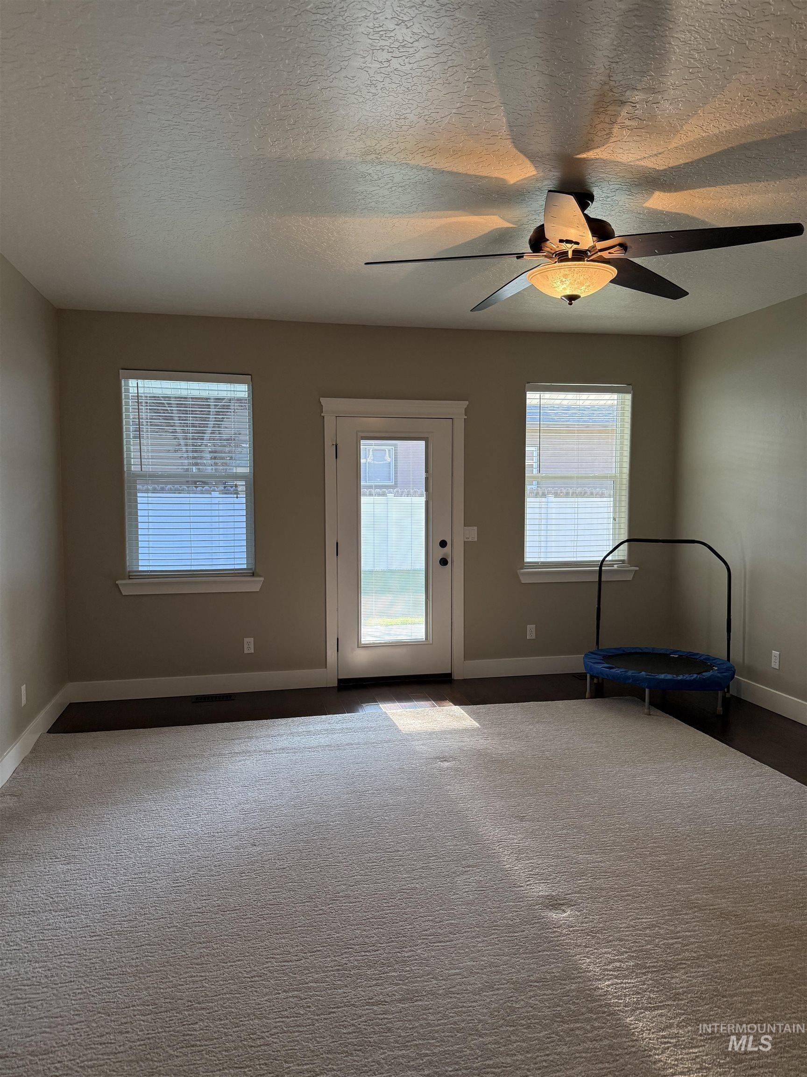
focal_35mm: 24
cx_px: 404
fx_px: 746
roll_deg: -0.3
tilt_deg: -3.2
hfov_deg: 56.8
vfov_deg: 71.6
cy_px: 538
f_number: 1.78
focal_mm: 6.76
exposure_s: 1/120
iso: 250
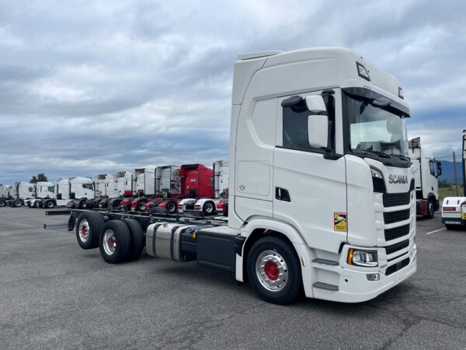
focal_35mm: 26
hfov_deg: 67.3
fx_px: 350
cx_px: 233
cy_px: 175
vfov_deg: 53.1
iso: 32
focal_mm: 4.2
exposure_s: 1/849
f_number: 1.6
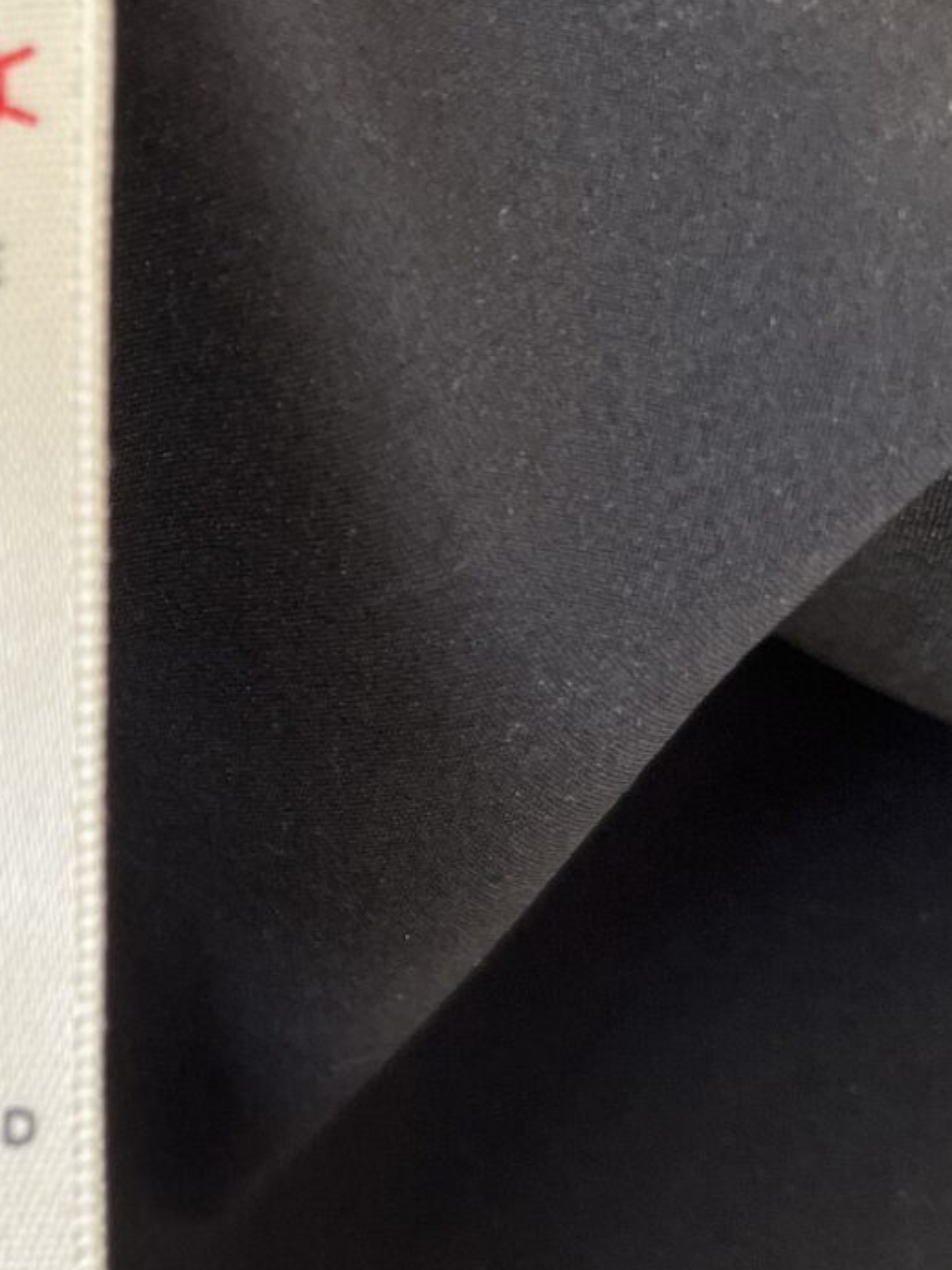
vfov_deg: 25.3
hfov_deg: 17.8
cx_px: -321
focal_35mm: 77
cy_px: 549
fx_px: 2824
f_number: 1.6
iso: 64
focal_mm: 5.1
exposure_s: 1/60
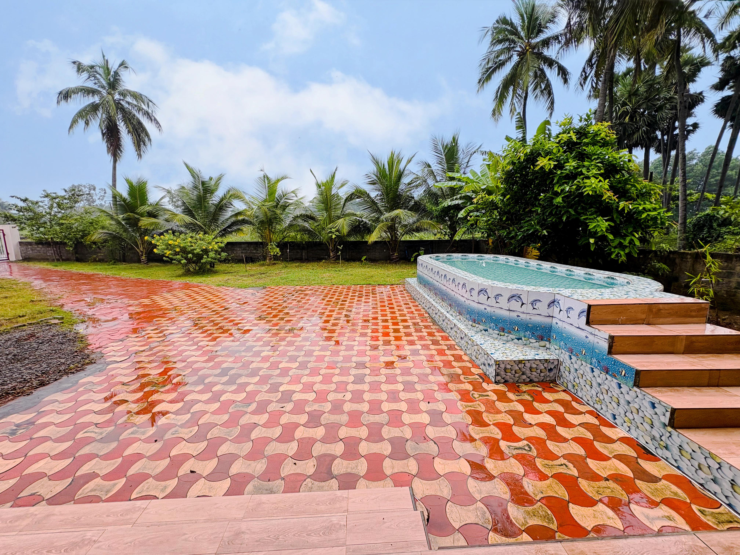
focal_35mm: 14
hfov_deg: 102.1
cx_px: 370
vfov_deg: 85.7
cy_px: 278
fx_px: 299
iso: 64
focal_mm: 2.22
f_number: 2.2
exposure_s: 1/150
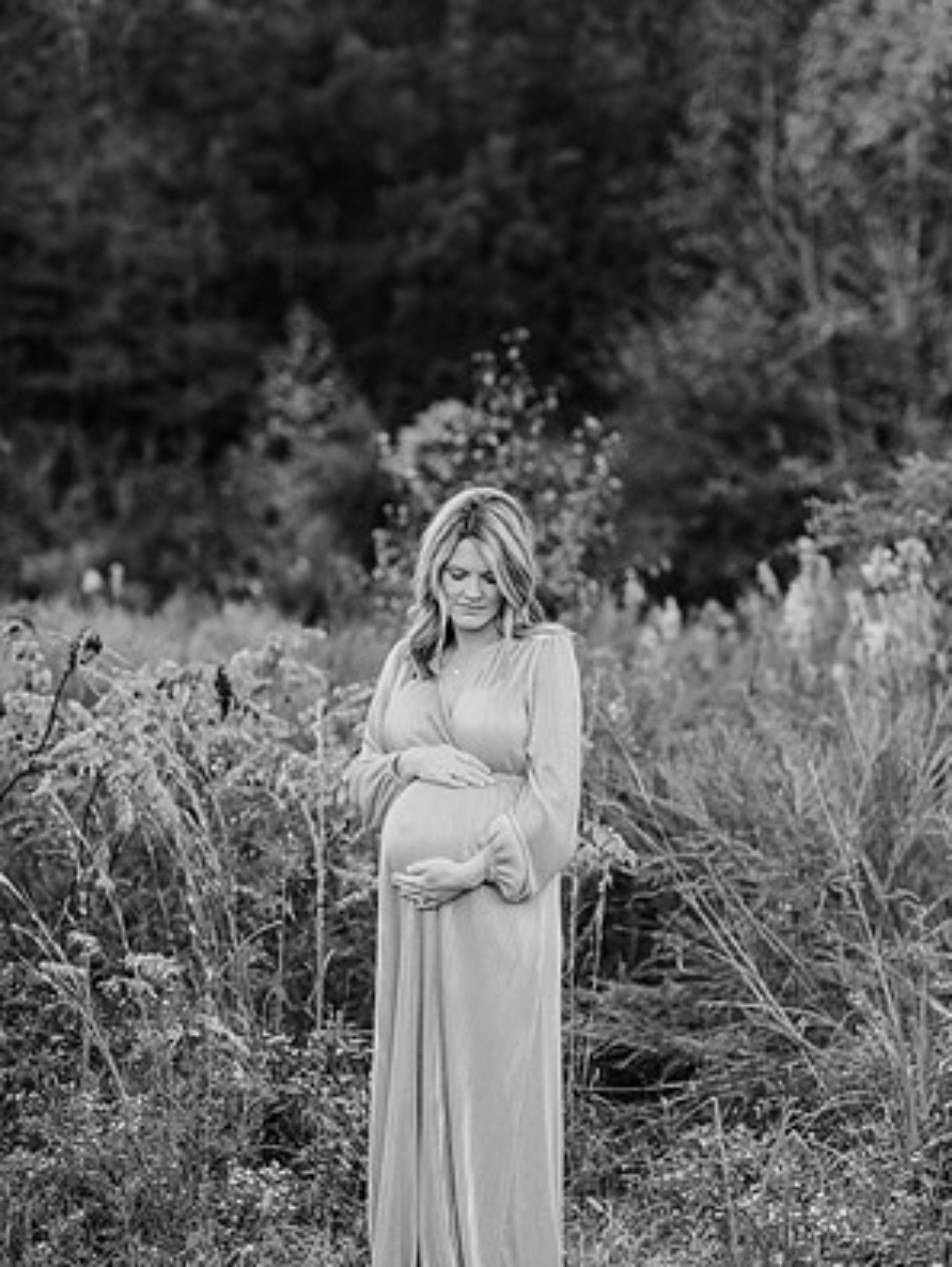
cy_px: 715
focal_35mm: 93
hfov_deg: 15.9
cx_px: 478
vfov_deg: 21.1
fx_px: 3405
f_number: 2.2
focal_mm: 85
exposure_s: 1/320
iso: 200
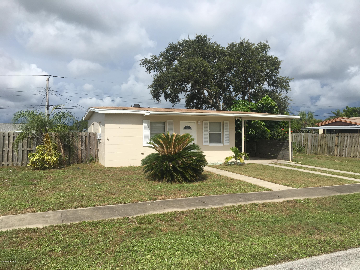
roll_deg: +0.0
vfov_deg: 48.2
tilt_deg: -0.1
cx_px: 180
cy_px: 135
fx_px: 302
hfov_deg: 61.7
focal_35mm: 29
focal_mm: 4.15
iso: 25
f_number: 2.2
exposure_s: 1/3077
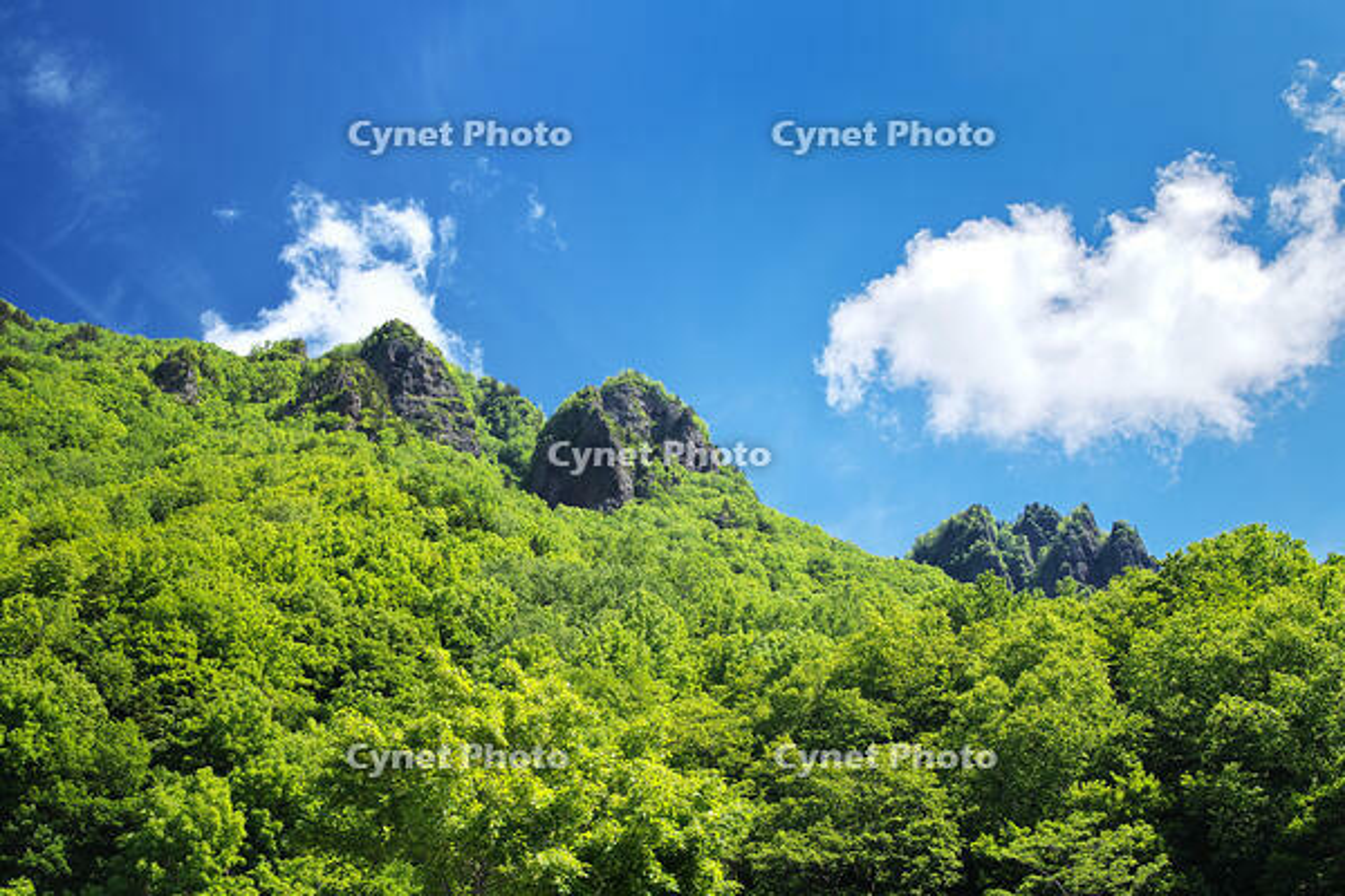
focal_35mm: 35
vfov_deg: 37.9
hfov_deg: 54.4
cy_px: 448
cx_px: 672
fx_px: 1308
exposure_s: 1/50
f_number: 10
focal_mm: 35
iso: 100
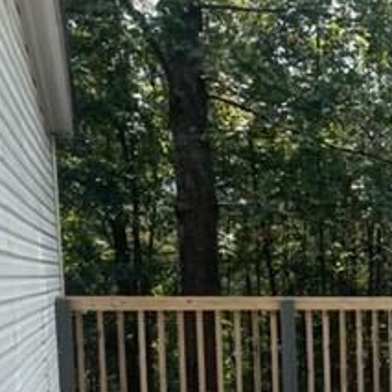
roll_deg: -0.5
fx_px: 884
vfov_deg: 23.9
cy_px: 398
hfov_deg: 22.8
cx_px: 478
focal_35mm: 69
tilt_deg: -11.3
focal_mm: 4.2
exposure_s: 1/2132
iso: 32
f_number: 1.6
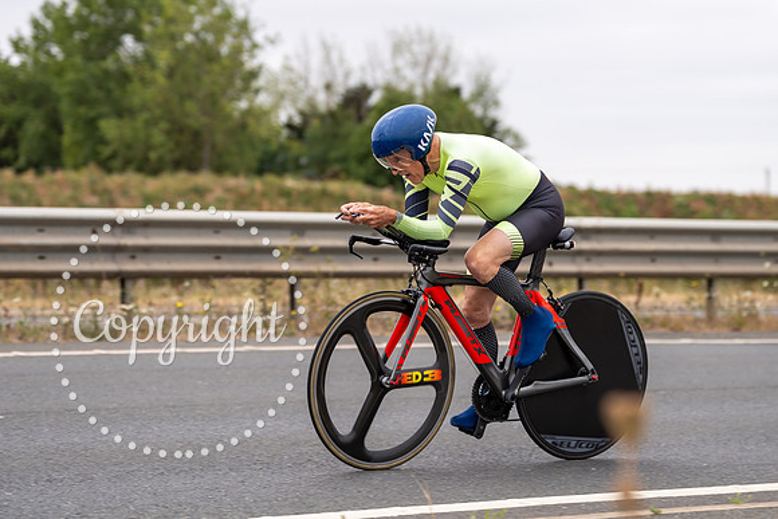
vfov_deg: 12.1
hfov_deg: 18.1
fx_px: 2441
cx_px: 396
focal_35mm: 113
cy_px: 239
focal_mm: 97
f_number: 3.2
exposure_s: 1/800
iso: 100
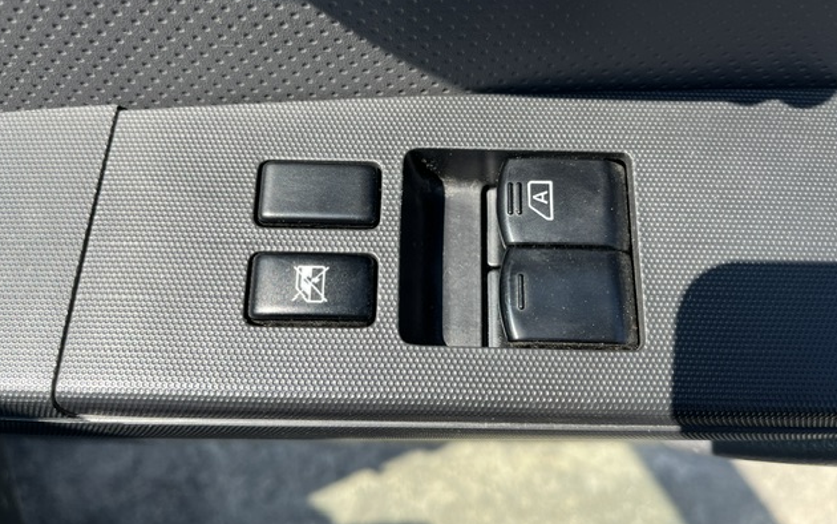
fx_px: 639
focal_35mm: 28
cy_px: 243
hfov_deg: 66.5
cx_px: 421
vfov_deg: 44.5
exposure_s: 1/1075
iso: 50
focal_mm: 5.1
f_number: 1.6
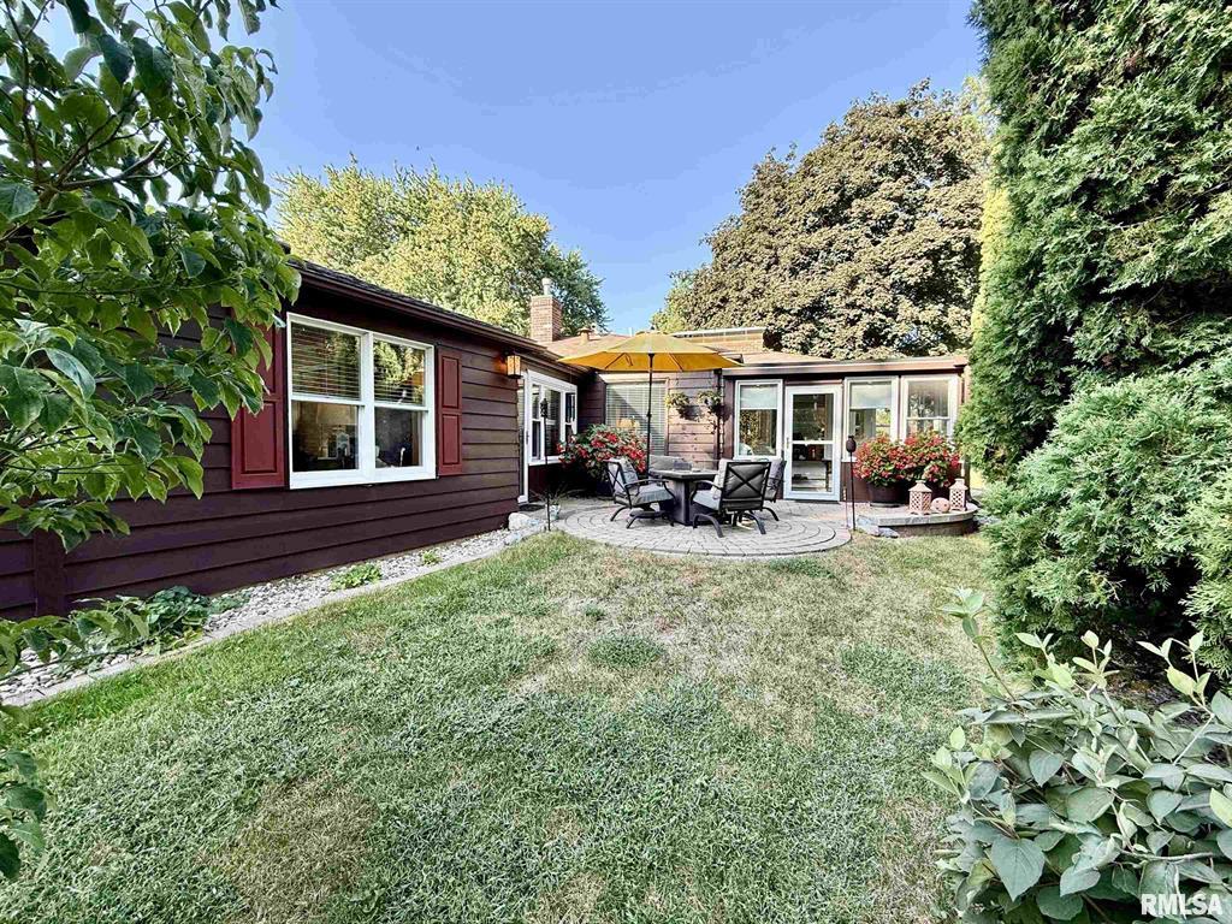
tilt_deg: -1.7
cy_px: 462
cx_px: 616
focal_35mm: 14
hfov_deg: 102.1
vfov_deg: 85.7
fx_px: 498
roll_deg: -0.4
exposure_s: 1/198
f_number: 2.2
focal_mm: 2.22
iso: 64
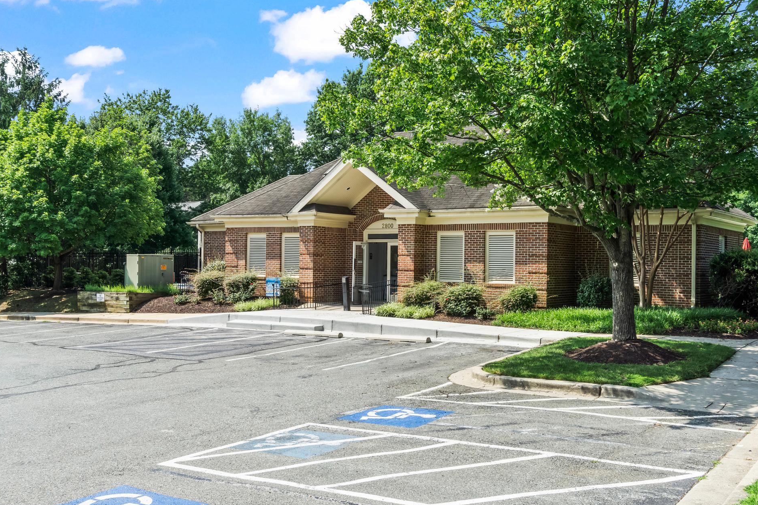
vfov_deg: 35.4
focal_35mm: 38
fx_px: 790
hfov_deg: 51.2
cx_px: 388
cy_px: 261
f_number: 10
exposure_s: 1/100
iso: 100
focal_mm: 23
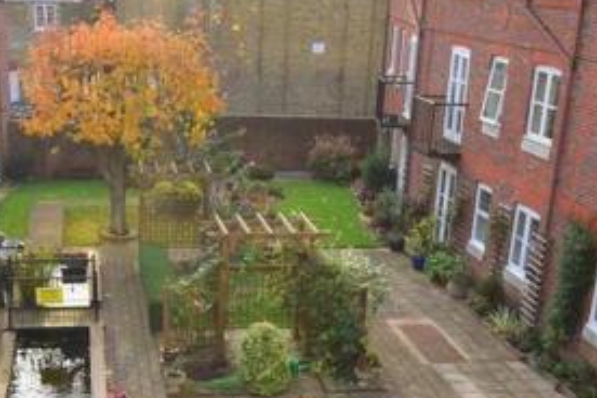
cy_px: 384
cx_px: 177
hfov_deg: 34.6
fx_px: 945
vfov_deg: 23.0
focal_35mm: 57
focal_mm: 16
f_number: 13
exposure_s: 1/200
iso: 400
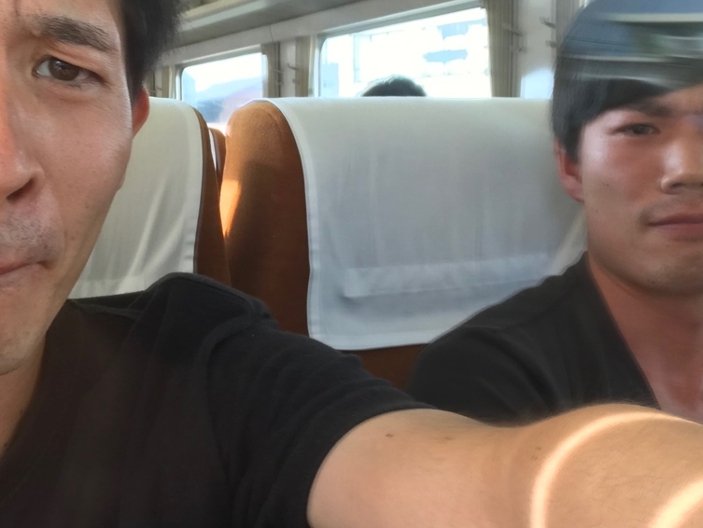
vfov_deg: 28.6
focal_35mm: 51
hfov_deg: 37.5
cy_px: 229
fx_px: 1037
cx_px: 346
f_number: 2.2
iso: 32
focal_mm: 2.87
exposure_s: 1/61
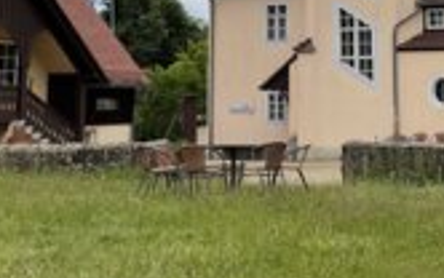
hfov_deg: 27.6
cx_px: 310
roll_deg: -0.6
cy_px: -19
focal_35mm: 74
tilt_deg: +6.0
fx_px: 896
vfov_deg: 17.1
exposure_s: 1/2667
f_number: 1.8
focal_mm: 3
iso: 16
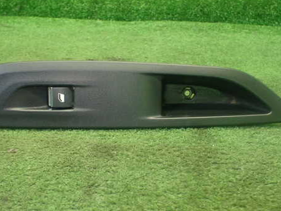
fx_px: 325
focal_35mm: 40
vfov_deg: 36.0
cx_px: 125
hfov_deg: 46.7
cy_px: 97
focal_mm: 5.4
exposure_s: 1/125
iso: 800
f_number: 2.3
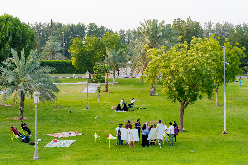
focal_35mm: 70
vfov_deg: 19.5
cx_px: 124
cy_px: 82
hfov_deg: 28.8
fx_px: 482
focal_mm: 70
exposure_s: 1/250
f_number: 5.6
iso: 1000
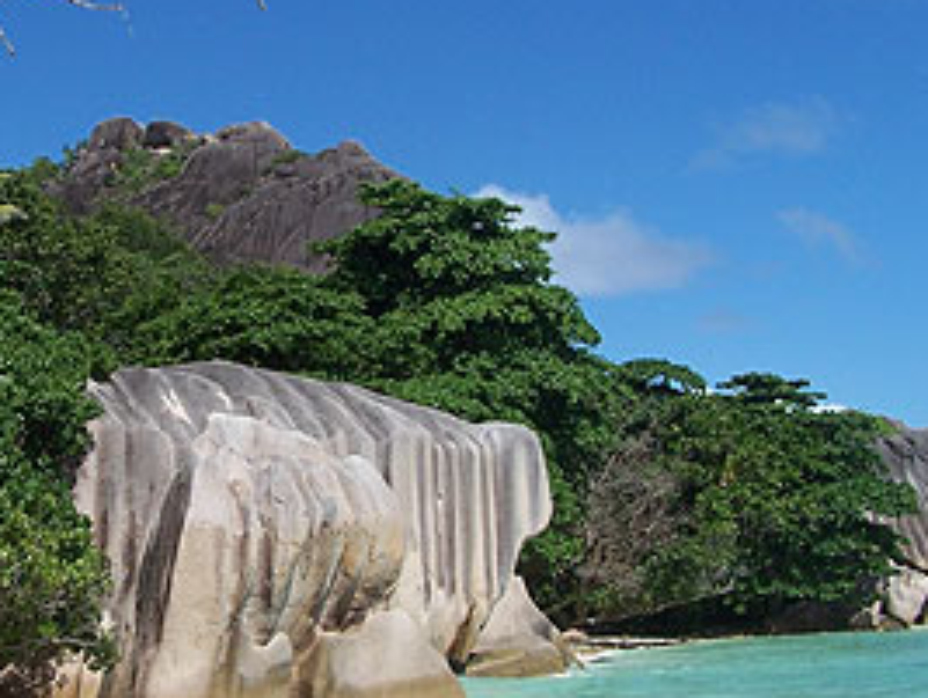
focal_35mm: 64
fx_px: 1718
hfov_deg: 29.7
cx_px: 219
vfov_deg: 23.0
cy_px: 292
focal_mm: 6.3
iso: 80
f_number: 5.6
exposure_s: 1/500
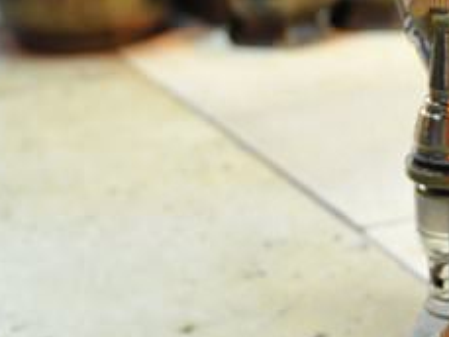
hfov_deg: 14.6
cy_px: -201
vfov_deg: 10.8
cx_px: 480
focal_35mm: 132
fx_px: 1713
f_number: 2.8
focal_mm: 35
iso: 2500
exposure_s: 1/100
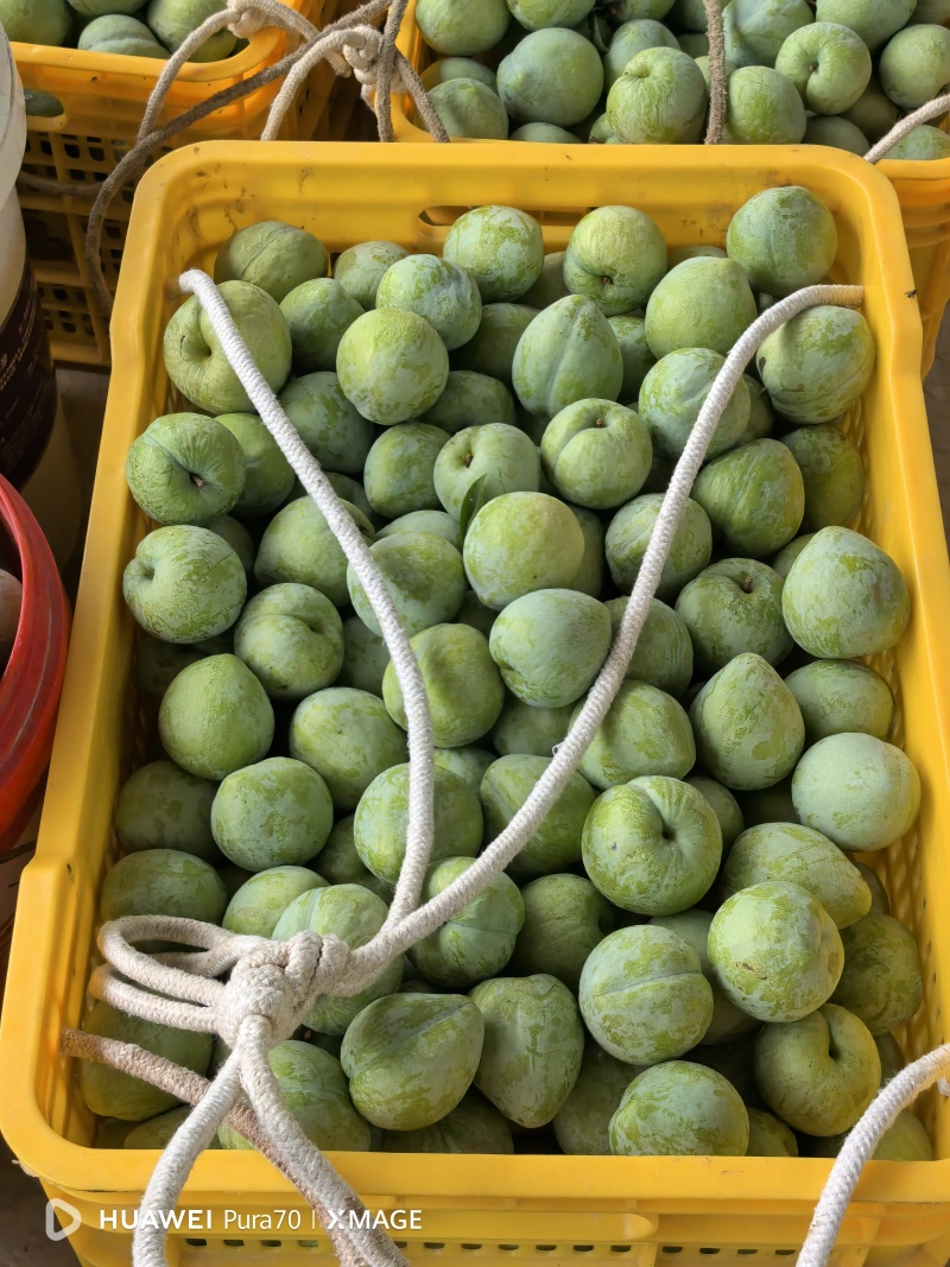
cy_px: 634
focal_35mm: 54
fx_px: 1976
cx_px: 475
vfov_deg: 35.5
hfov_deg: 27.0
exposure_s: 1/167
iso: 640
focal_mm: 6.98
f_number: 2
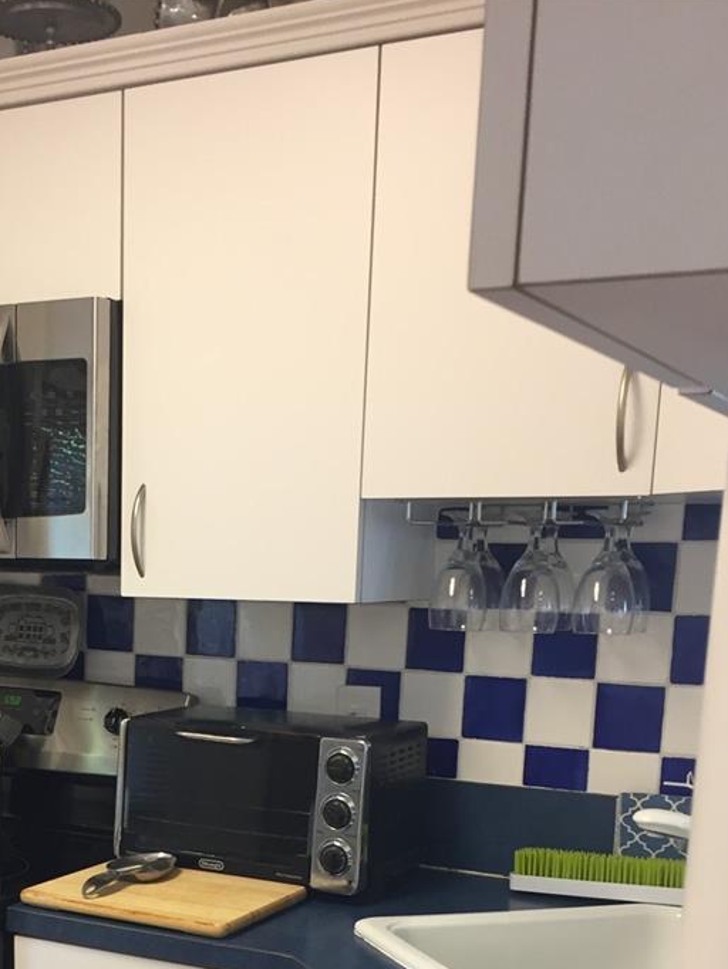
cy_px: 847
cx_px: 161
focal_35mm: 51
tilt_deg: -11.9
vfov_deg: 35.6
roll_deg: -0.3
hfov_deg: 28.1
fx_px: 1429
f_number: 2.2
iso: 64
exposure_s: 1/30
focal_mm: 4.15
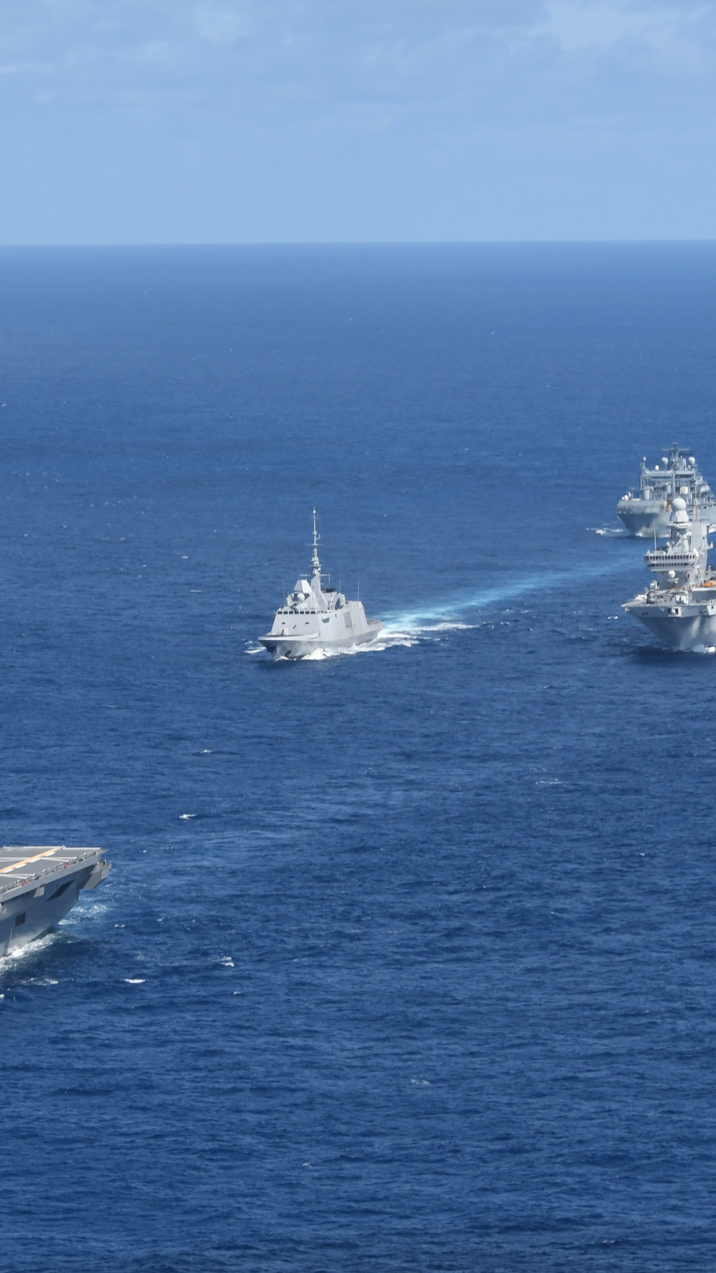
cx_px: 434
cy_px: 636
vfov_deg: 8.7
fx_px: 8337
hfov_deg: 4.9
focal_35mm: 247
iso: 500
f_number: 14
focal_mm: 105
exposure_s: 1/640
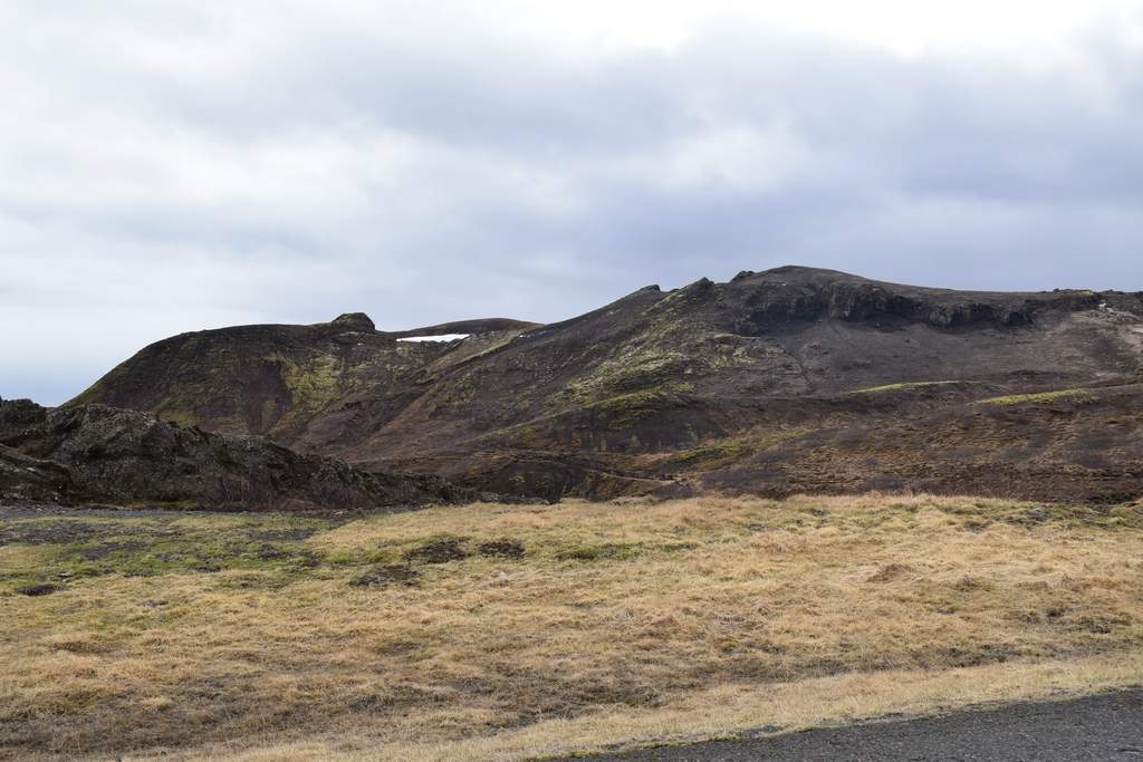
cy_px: 381
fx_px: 1286
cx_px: 572
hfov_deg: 47.9
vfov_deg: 33.0
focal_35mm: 40
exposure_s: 1/320
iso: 200
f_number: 9
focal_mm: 27
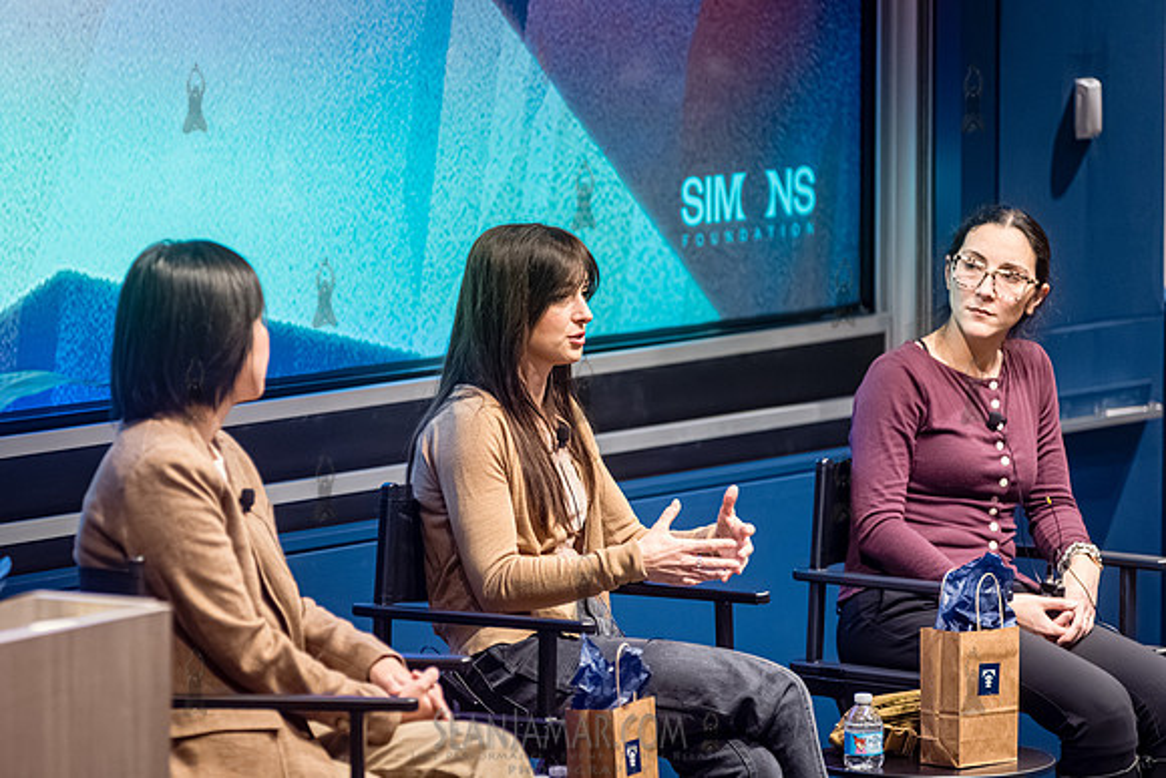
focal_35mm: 215
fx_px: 6974
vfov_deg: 6.4
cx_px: 583
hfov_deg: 9.6
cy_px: 389
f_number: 3.5
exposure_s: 1/160
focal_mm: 200
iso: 6400
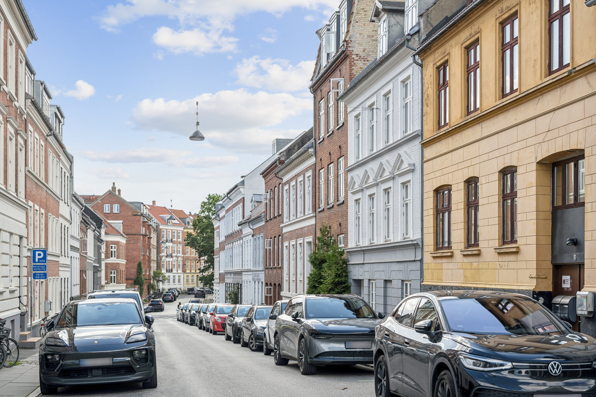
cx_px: 298
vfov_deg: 27.0
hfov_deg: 39.6
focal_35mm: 50
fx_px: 828
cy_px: 198
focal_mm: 50
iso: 64
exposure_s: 1/250
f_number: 4
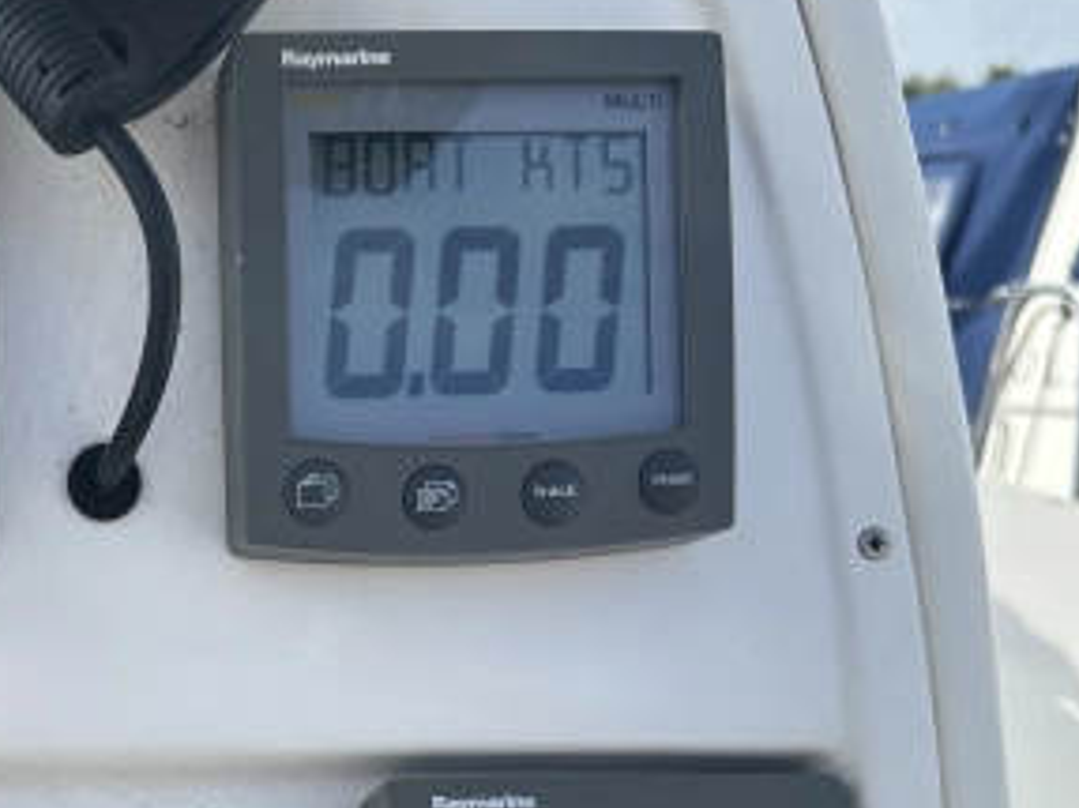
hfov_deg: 38.4
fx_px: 1433
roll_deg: +0.8
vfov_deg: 30.2
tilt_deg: -16.2
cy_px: 720
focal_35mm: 46
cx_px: 109
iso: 80
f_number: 1.78
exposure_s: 1/2660
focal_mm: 6.86
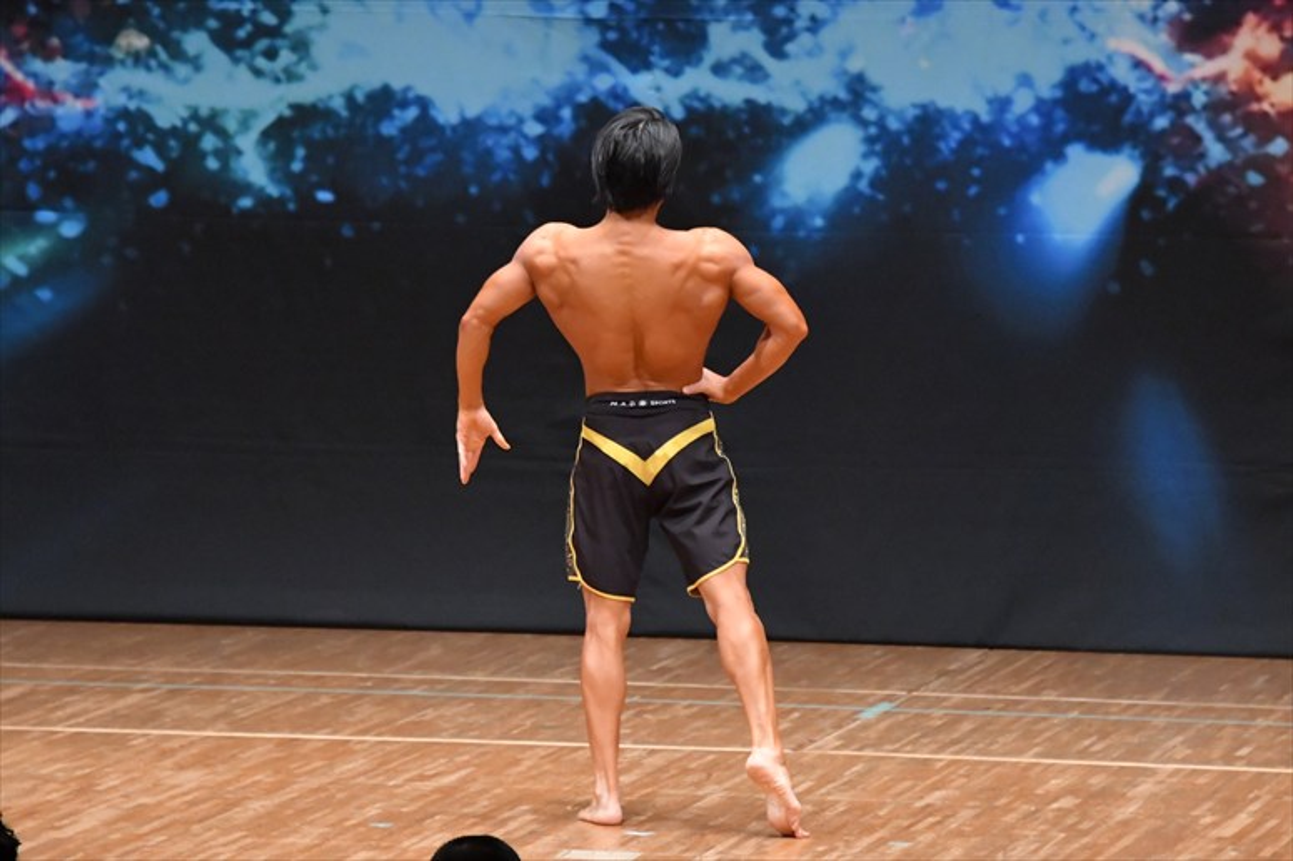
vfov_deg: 4.8
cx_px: 646
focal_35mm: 285
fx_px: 10231
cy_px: 430
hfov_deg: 7.2
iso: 8000
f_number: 5.6
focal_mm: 190
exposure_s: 1/400
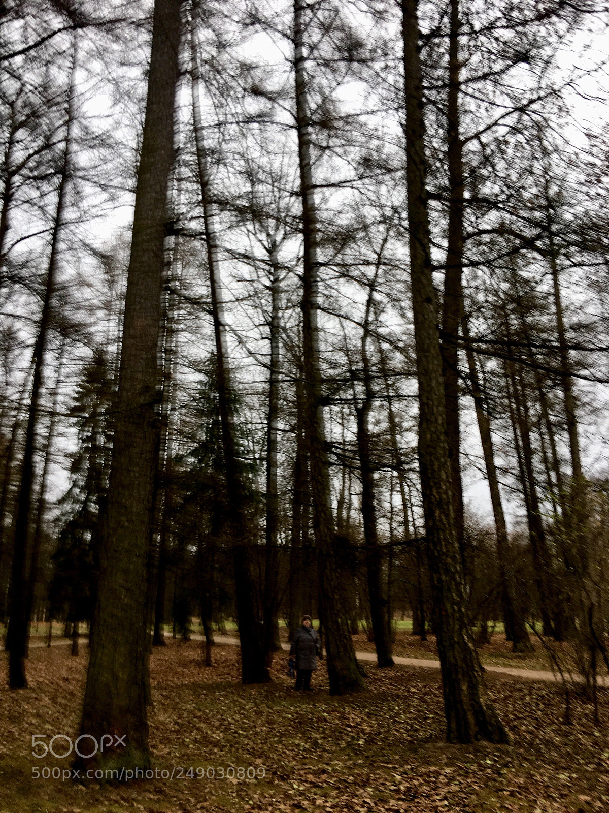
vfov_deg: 61.7
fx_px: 680
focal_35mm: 29
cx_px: 304
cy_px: 406
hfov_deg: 48.2
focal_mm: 4.15
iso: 32
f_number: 2.2
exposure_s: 1/50
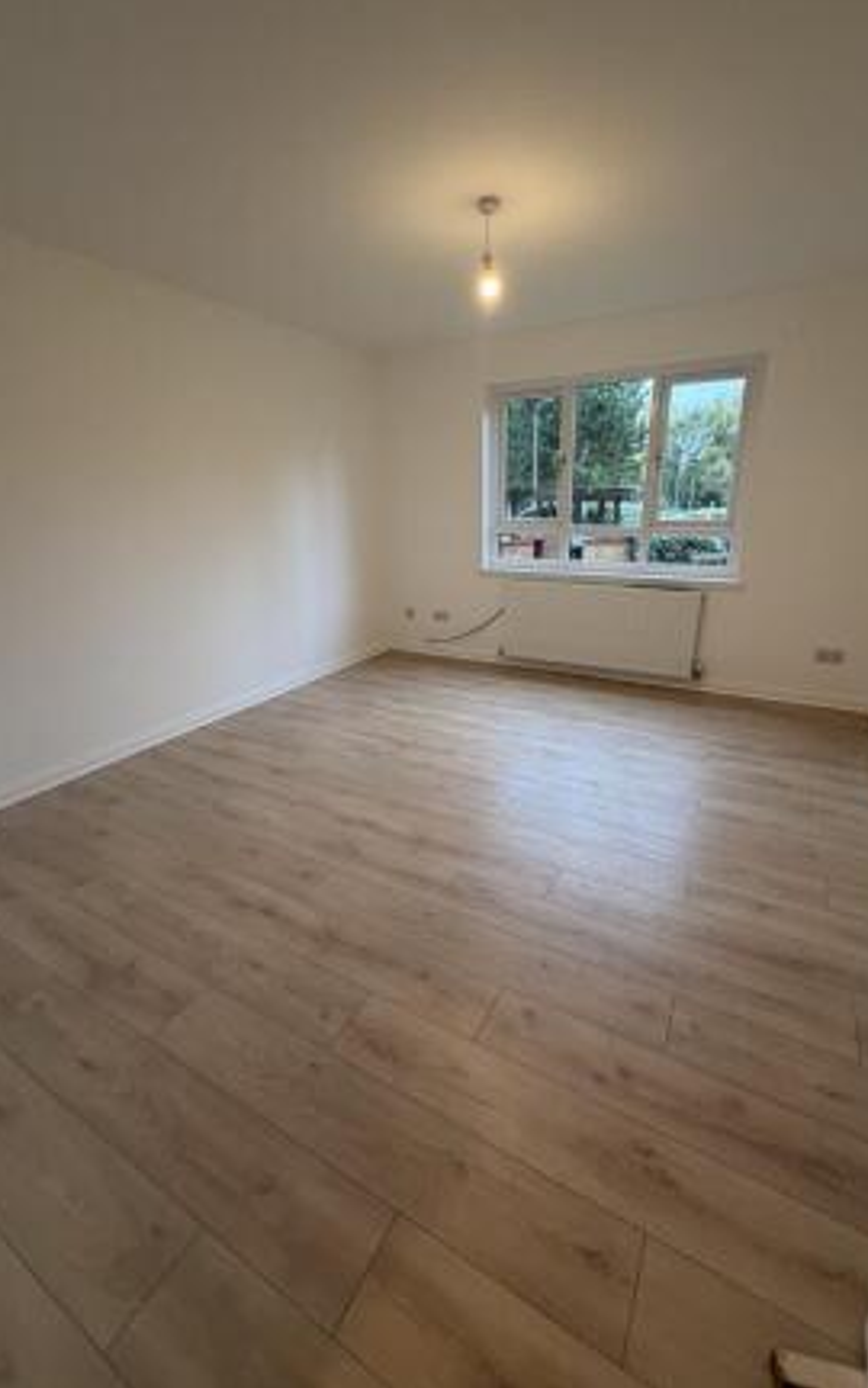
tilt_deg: -18.7
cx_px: 457
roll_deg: +1.1
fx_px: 568
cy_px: 689
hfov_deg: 74.7
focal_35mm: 15
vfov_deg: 101.5
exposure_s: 1/100
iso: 250
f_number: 2.2
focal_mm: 2.22
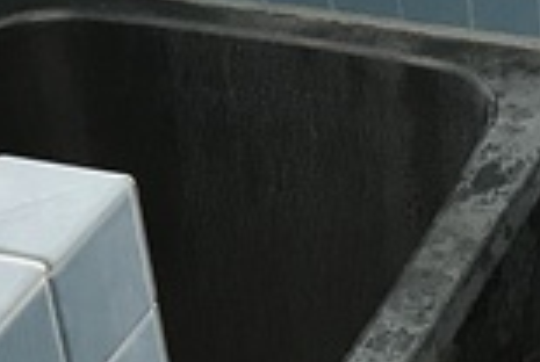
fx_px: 2254
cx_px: 739
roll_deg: +2.3
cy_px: -10
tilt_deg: -30.5
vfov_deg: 9.1
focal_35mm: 150
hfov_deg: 13.1
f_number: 1.8
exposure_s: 1/30
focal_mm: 3.99
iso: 25
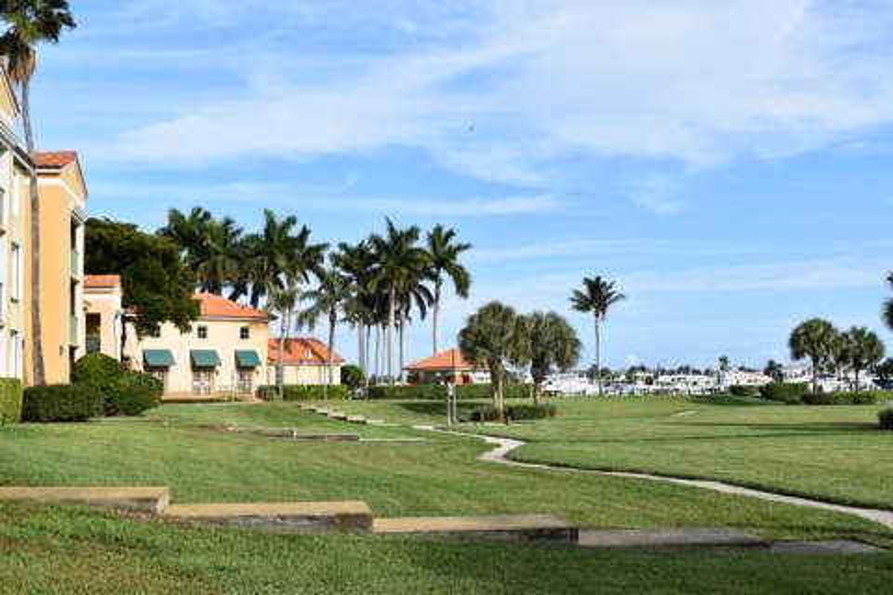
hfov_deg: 43.6
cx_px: 446
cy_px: 298
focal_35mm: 45
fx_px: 1116
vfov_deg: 29.9
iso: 100
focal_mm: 30
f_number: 8
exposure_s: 1/250
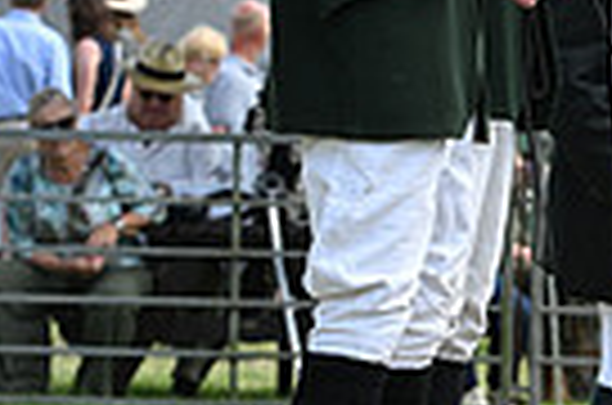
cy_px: -2
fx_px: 6530
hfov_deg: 5.3
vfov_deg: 3.5
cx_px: 1264
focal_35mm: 385
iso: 280
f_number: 4.5
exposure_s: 1/1000
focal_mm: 90
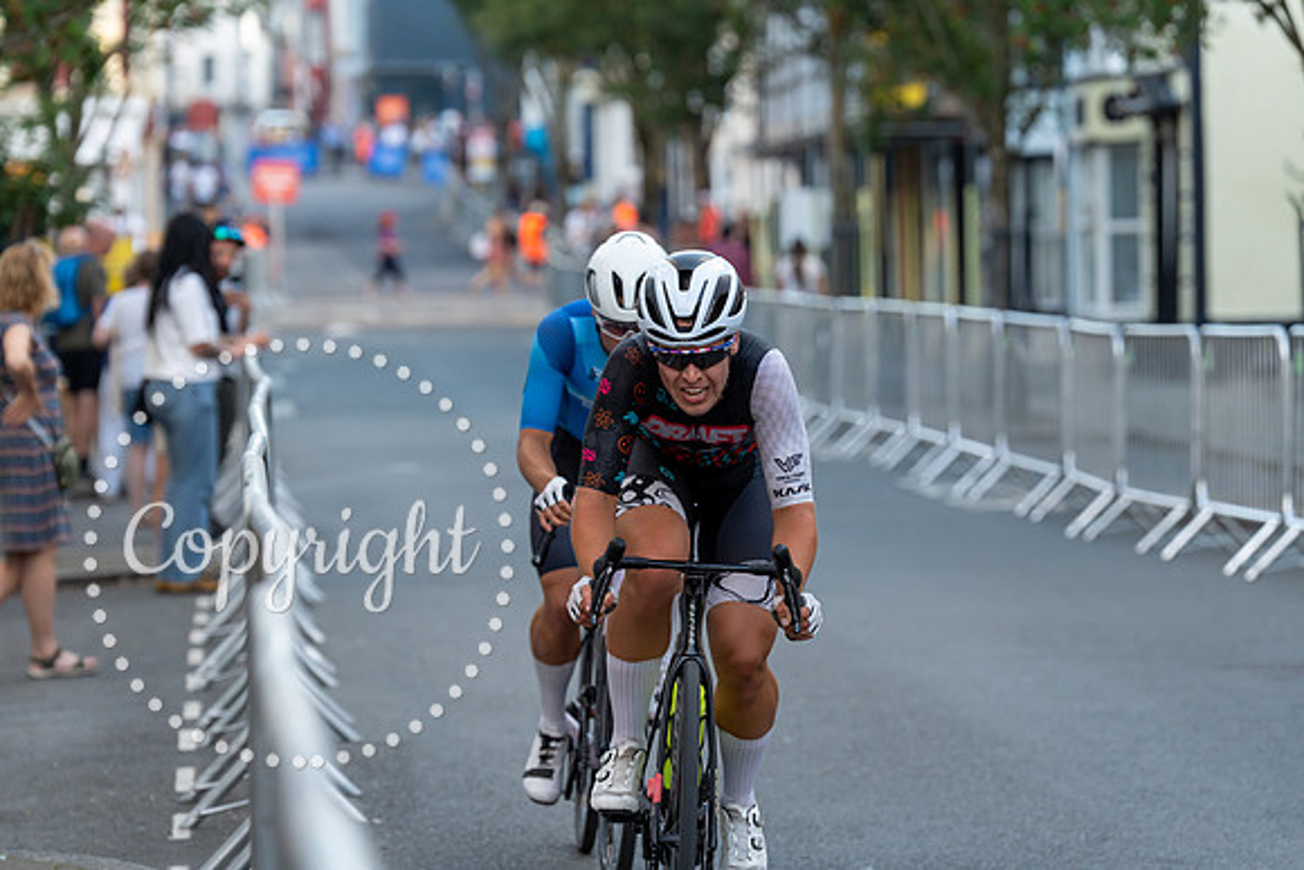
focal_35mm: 149
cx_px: 652
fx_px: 5398
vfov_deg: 9.2
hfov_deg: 13.8
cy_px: 435
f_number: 4
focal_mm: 149
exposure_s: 1/640
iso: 1000
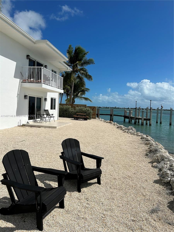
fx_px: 174
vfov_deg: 67.3
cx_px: 87
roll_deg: -2.3
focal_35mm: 26
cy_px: 116
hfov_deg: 53.1
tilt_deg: -1.0
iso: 50
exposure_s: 1/11364
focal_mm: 5.7
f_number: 1.5
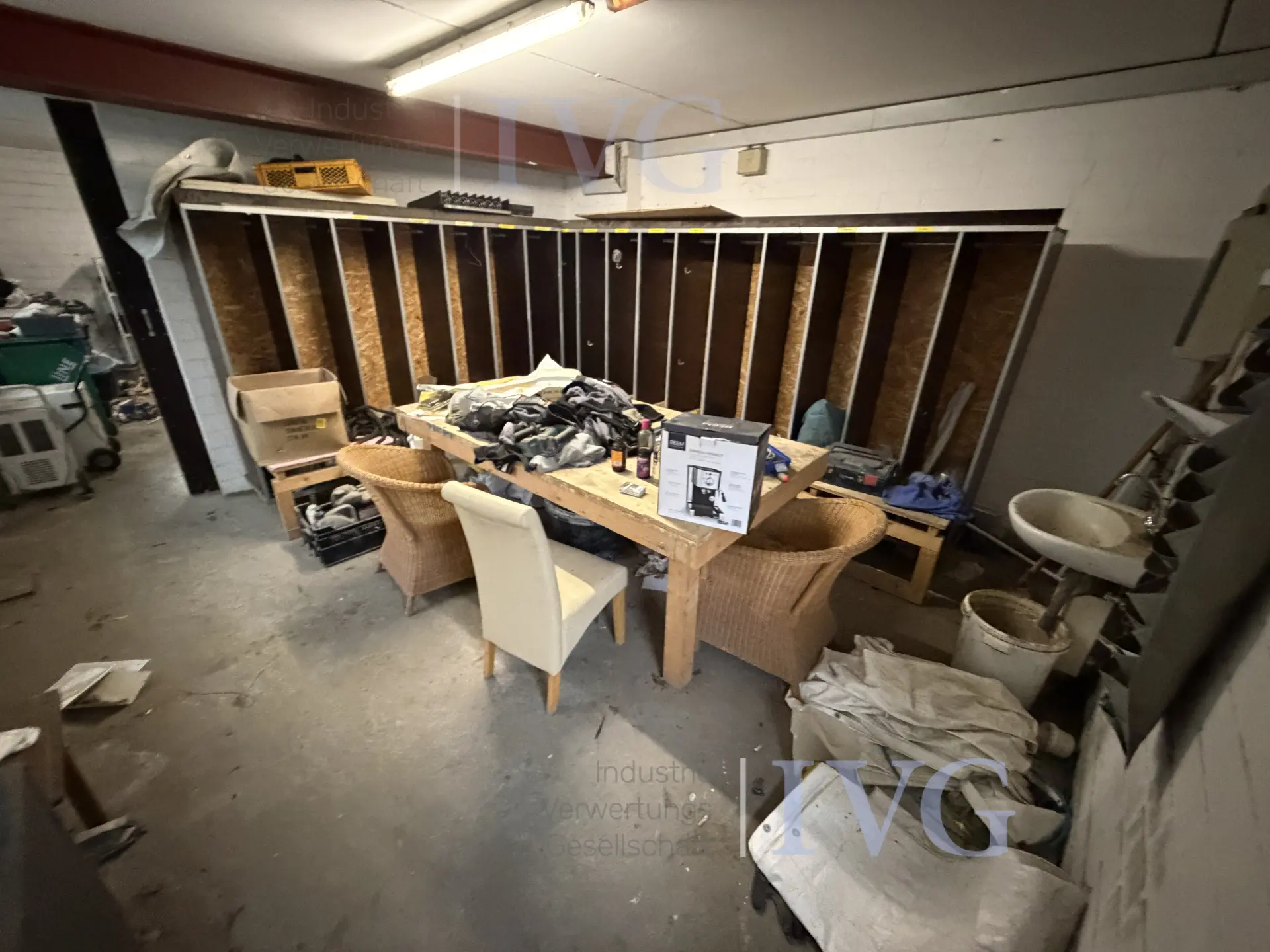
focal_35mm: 14
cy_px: 476
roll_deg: -0.6
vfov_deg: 85.7
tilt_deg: -20.7
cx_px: 635
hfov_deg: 102.1
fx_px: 514
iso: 1250
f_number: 2.2
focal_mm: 2.22
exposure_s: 1/33
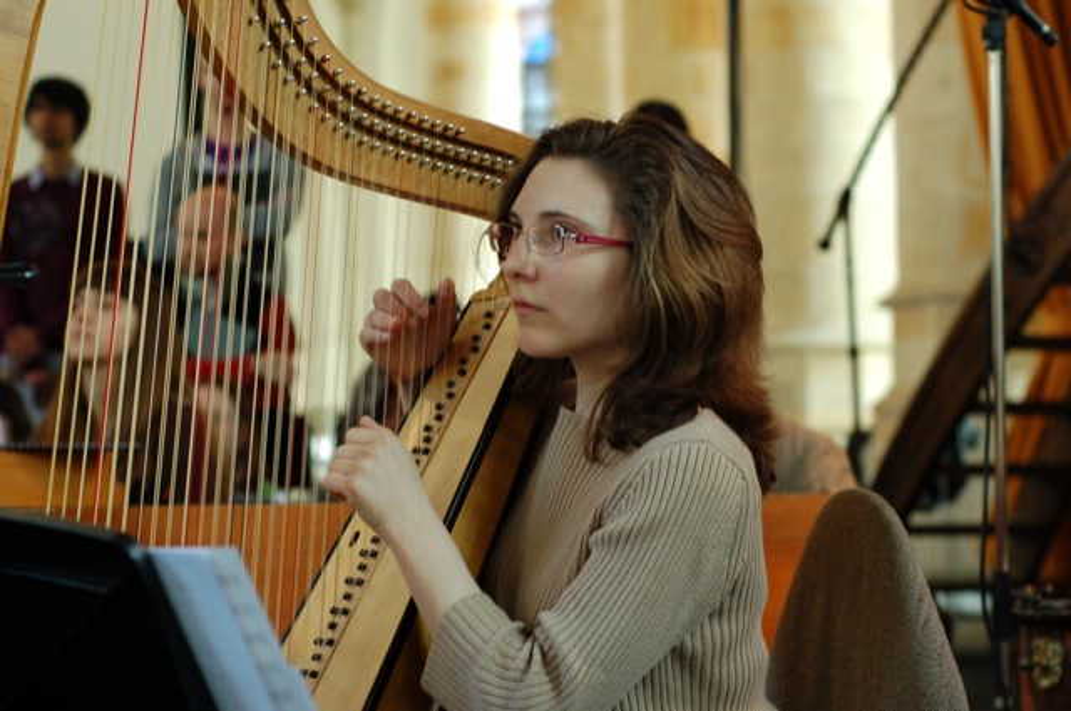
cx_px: 536
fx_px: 2228
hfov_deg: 27.0
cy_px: 356
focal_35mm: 75
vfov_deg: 18.1
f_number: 3.5
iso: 800
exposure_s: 1/50
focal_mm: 50
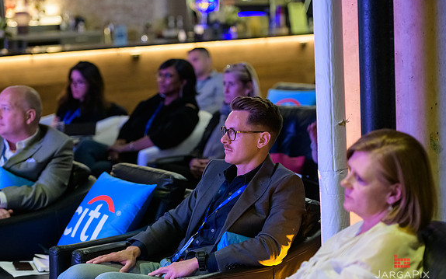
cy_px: 145
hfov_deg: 20.6
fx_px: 1228
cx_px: 224
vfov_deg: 13.0
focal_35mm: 101
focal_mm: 98
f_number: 3.2
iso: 3200
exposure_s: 1/80
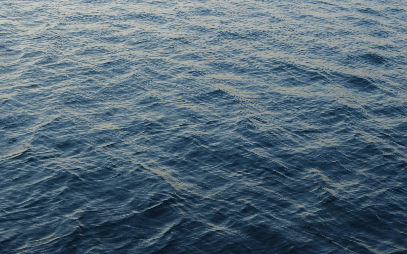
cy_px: 123
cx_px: 203
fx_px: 937
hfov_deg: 24.5
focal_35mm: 85
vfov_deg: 15.5
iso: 100
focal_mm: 55
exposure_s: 1/80
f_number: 9
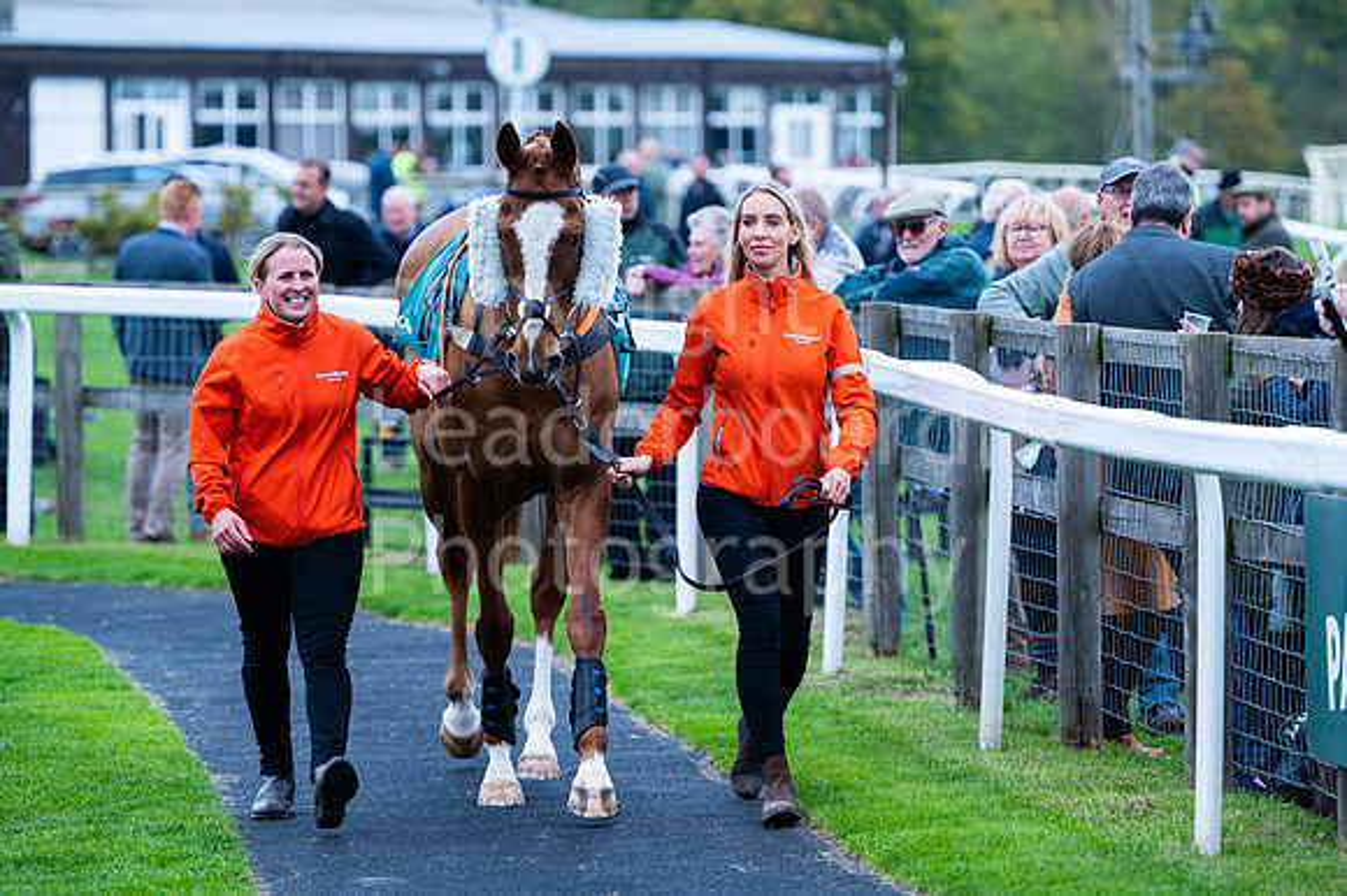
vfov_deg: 7.2
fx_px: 7105
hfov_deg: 10.8
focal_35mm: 190
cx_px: 674
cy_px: 448
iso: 500
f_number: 4
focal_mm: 190
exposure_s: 1/1000
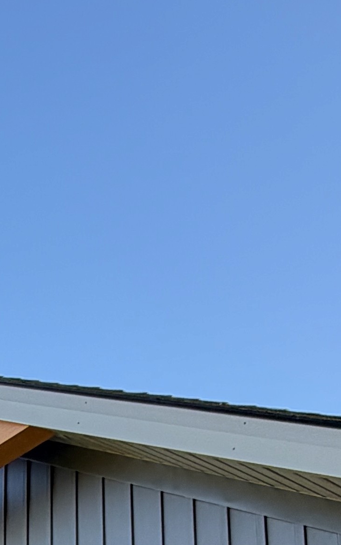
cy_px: 818
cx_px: 43
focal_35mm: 73
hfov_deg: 17.6
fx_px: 1085
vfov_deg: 22.9
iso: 50
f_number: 2.2
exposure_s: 1/167
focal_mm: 2.22
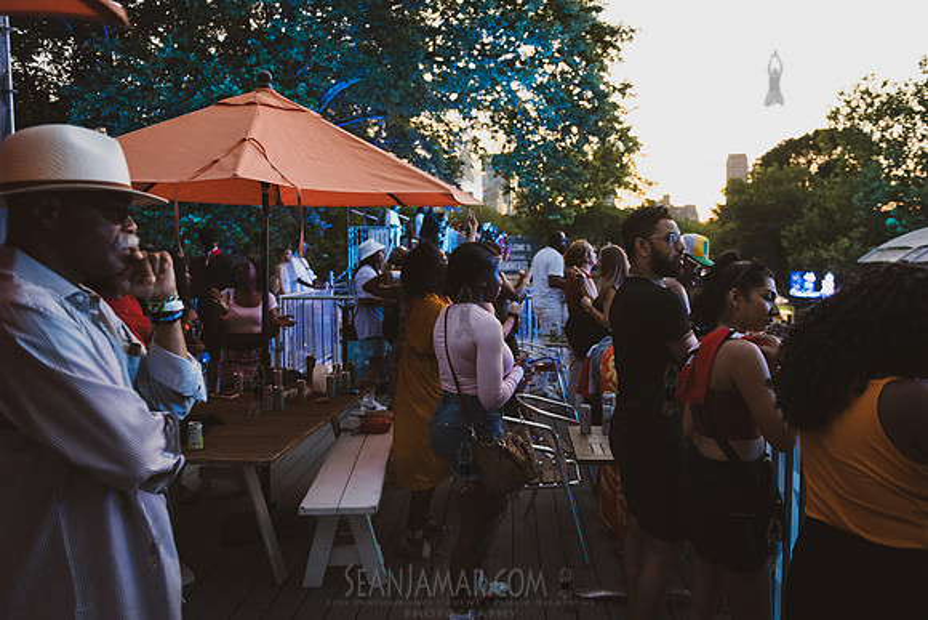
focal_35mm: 25
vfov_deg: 51.4
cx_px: 474
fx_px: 644
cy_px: 310
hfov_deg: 71.6
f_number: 2.8
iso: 4000
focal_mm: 24
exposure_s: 1/160
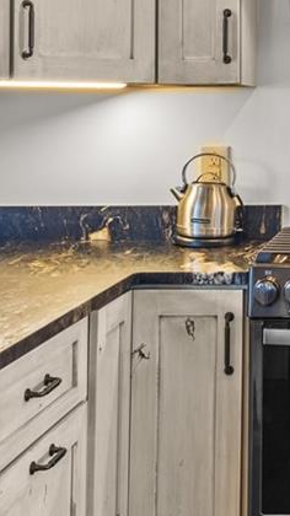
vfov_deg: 28.1
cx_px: 412
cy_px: 121
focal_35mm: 74
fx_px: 1012
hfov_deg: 15.3
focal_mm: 29
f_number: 8
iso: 320
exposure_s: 1/1.25
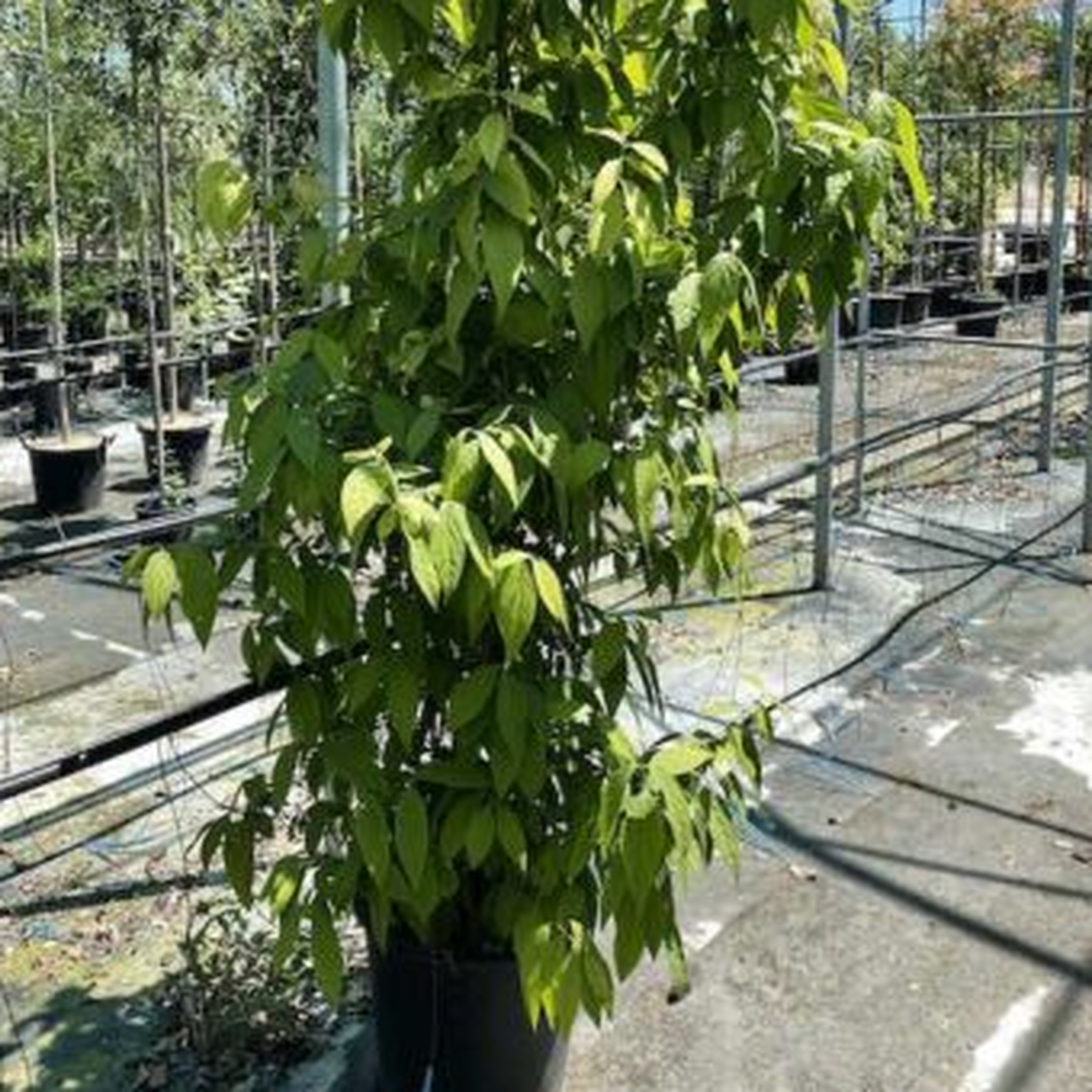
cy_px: 339
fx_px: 1285
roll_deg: +1.1
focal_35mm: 36
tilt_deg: -6.4
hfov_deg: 46.0
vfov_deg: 45.2
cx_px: 507
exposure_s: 1/1247
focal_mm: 4.2
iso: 32
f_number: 1.6
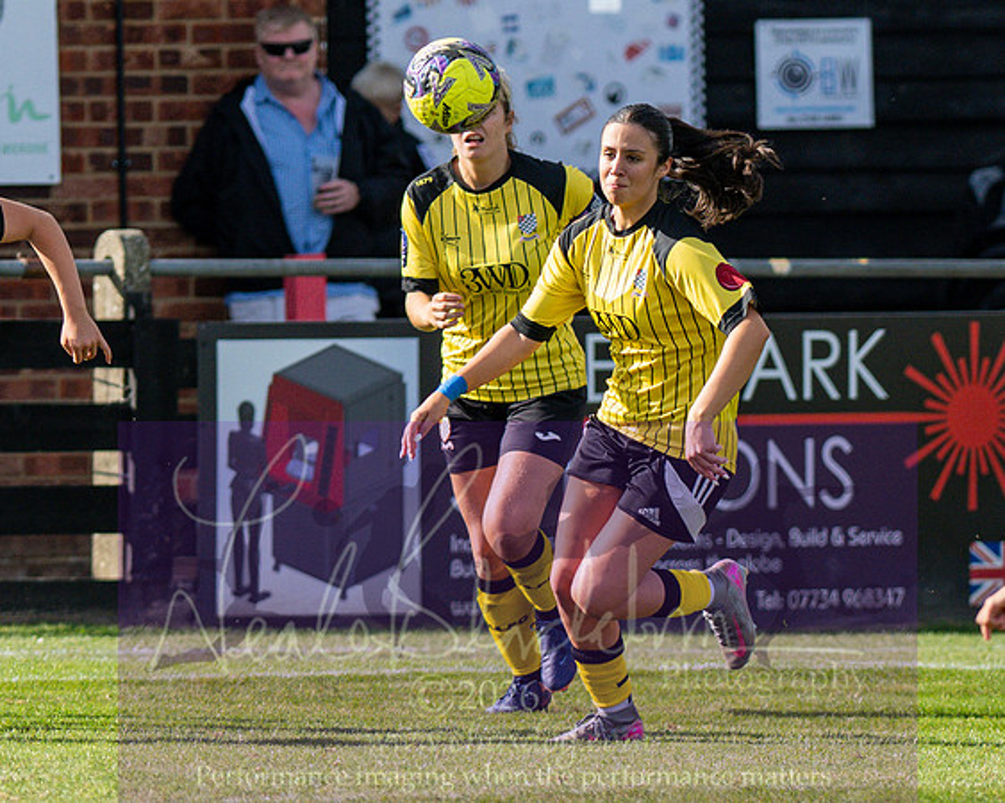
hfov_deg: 1.9
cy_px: 397
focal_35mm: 1009
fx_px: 29989
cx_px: 373
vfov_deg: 1.5
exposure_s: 1/2000
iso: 200
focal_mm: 300
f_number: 4
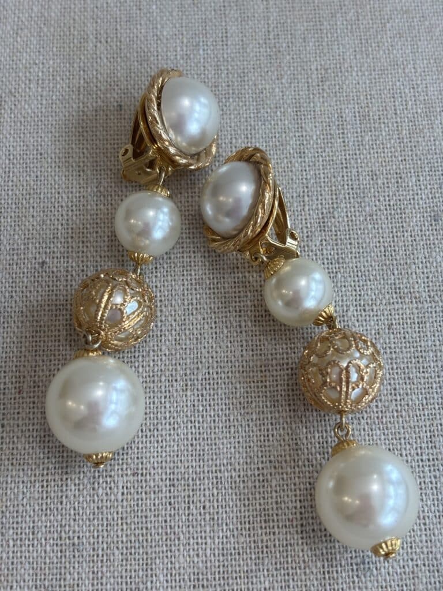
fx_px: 887
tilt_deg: -69.9
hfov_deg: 28.0
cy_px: 296
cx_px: 222
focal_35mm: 52
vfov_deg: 36.8
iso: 25
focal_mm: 5.96
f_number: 1.6
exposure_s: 1/161
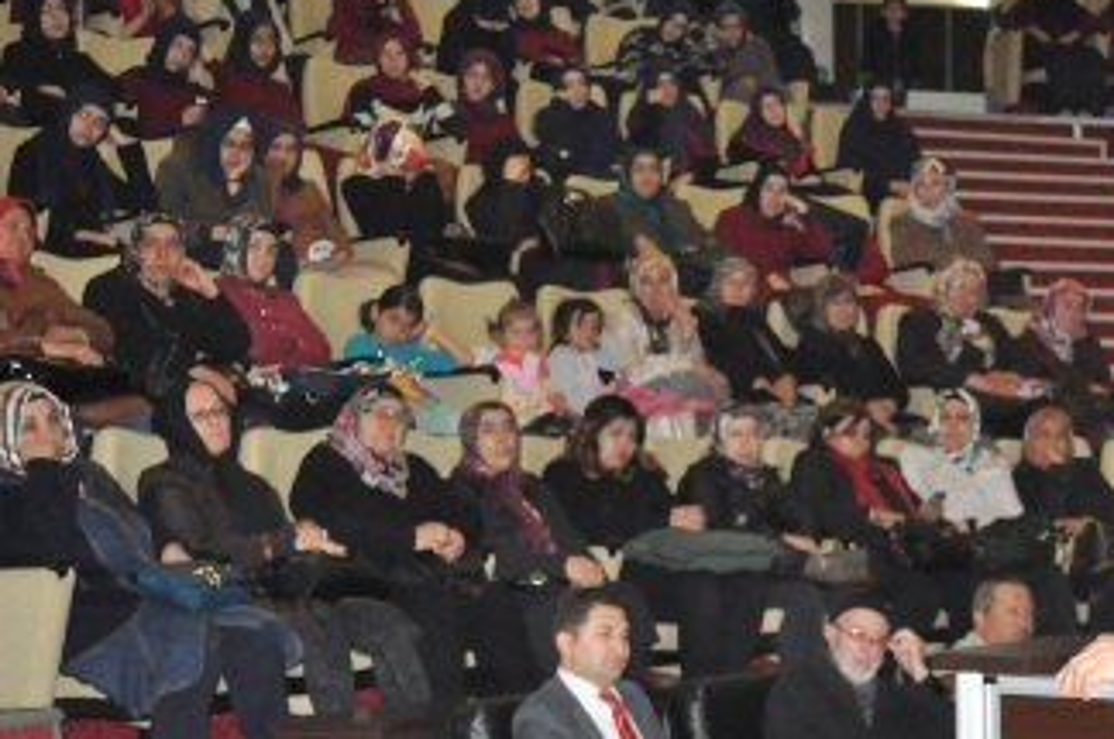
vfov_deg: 15.1
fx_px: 2750
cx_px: 1045
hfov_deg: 22.2
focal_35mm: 89
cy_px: 679
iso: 1600
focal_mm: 30
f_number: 4.8
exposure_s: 1/100
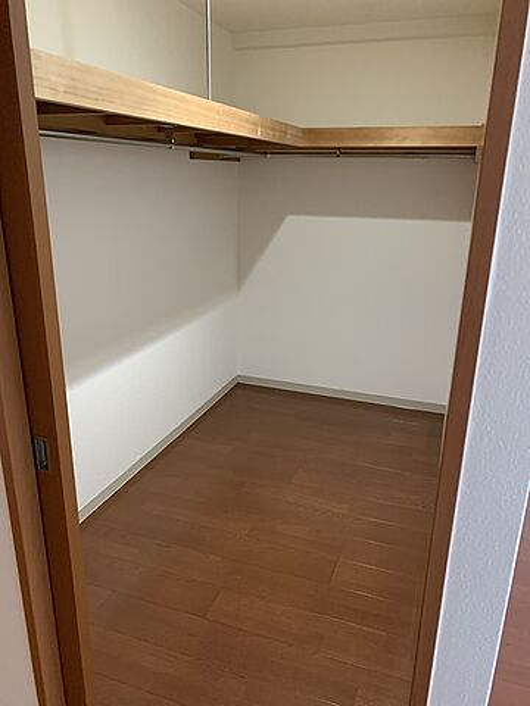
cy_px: 353
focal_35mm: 26
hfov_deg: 53.1
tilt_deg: -17.5
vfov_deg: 67.3
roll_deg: -0.4
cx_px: 265
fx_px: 531
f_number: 1.8
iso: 400
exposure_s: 1/40
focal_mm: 4.25
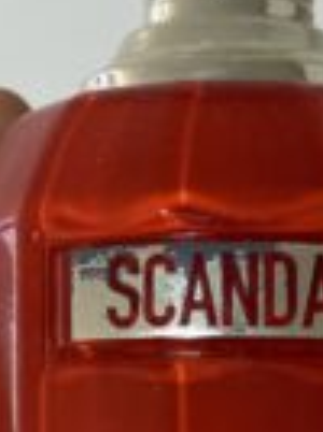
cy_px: 385
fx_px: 2571
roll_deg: +4.8
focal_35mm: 206
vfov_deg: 9.6
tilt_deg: -33.5
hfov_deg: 7.2
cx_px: 171
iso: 125
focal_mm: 6.76
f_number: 1.78
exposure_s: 1/50
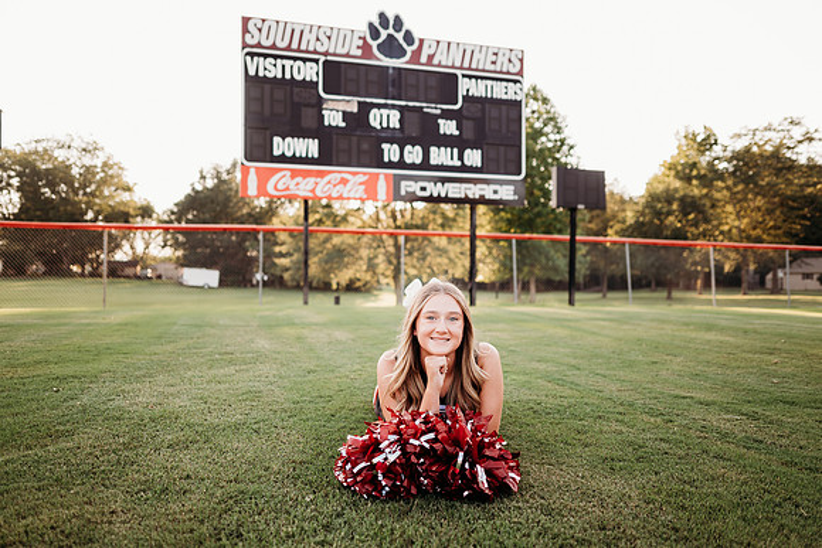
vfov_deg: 50.3
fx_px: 584
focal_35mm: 26
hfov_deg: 70.2
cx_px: 396
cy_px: 275
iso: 125
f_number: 2
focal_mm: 24
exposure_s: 1/500
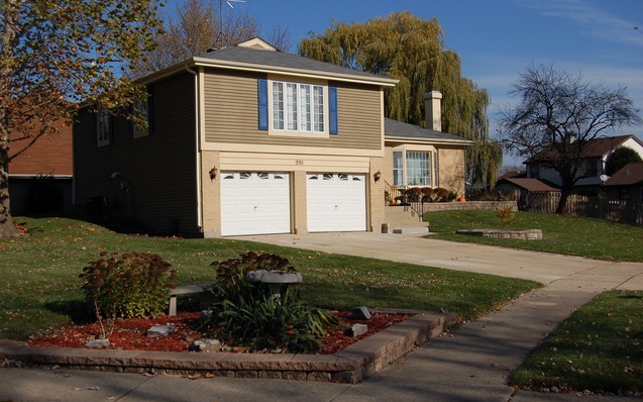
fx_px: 753
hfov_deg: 46.2
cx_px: 321
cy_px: 202
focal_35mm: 43
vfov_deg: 29.9
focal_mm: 28
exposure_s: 1/1600
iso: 200
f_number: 5.6
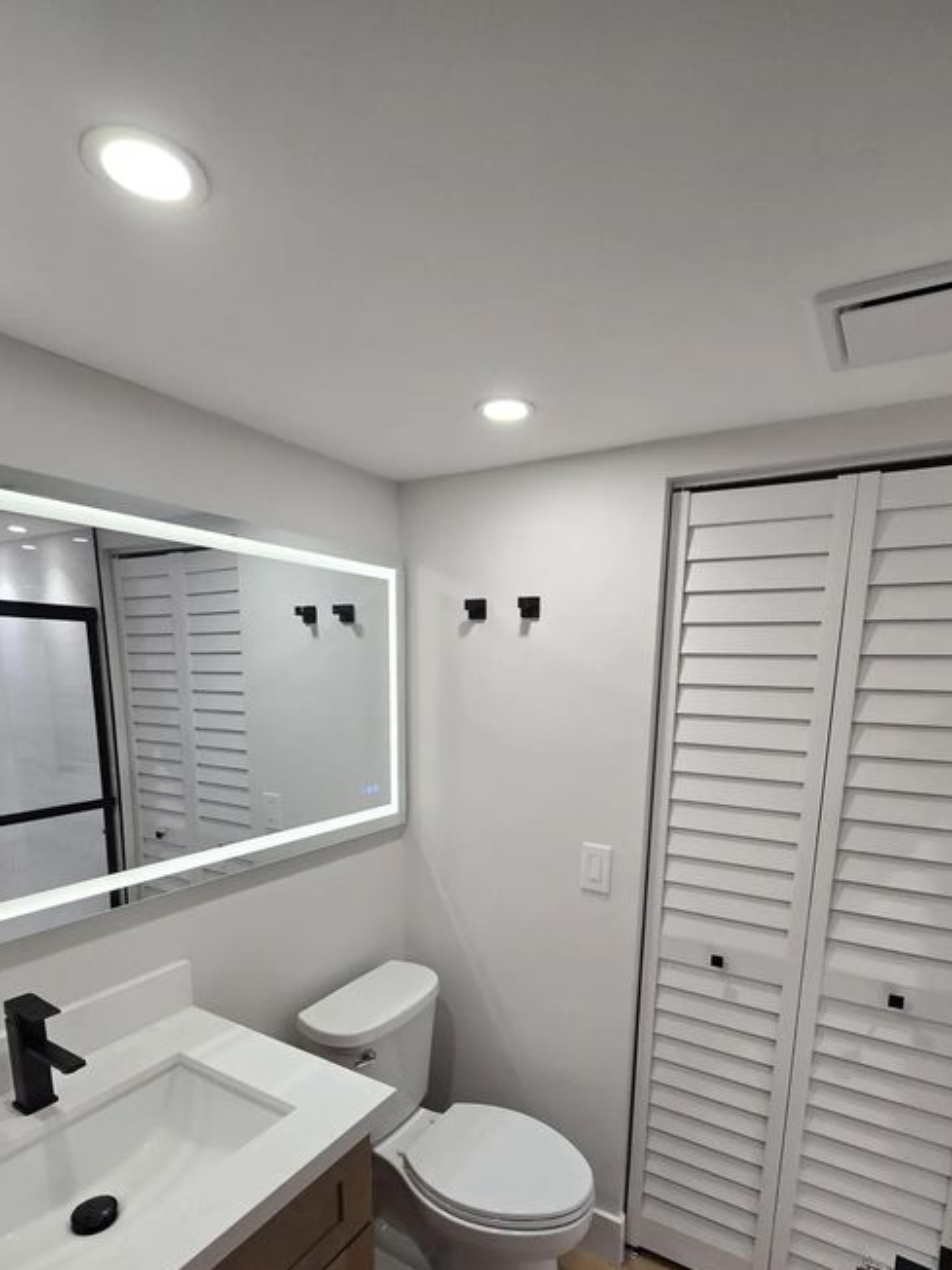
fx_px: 623
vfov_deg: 89.1
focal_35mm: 17
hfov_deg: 74.7
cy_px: 800
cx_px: 502
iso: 64
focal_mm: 2.2
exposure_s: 1/60
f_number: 2.2
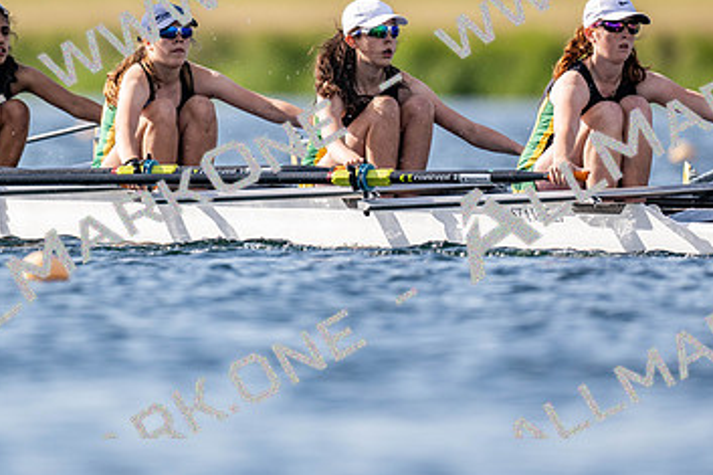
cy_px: 93
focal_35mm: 986
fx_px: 19518
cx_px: 287
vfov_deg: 1.4
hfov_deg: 2.1
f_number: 4
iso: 280
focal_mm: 600
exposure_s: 1/2500
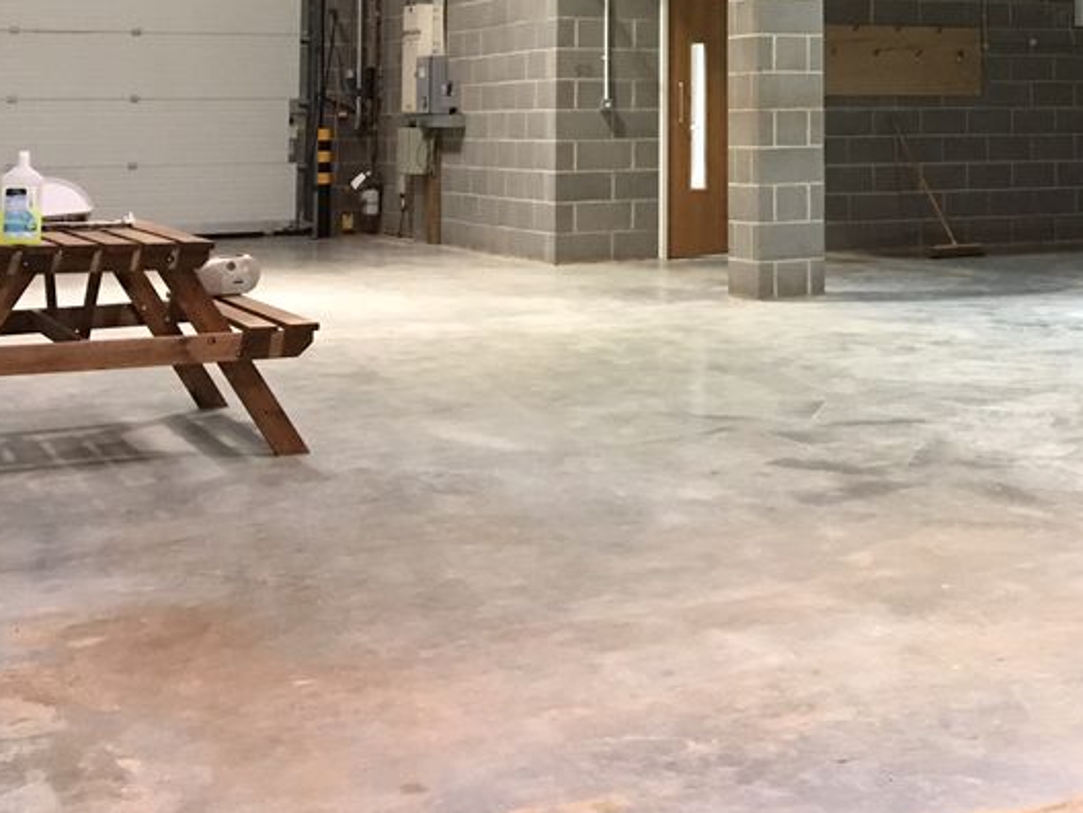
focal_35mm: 61
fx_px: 1908
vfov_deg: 23.0
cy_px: -17
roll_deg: +0.1
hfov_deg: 30.6
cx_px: 931
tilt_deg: +5.2
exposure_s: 1/10
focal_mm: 4.15
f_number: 2.2
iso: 100
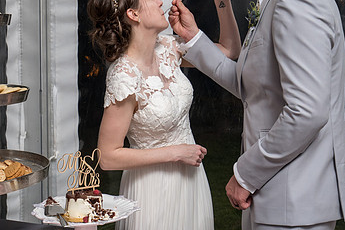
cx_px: 125
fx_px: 604
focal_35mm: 63
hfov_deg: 31.7
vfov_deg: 21.5
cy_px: 82
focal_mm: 34
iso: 2000
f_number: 5
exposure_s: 1/200
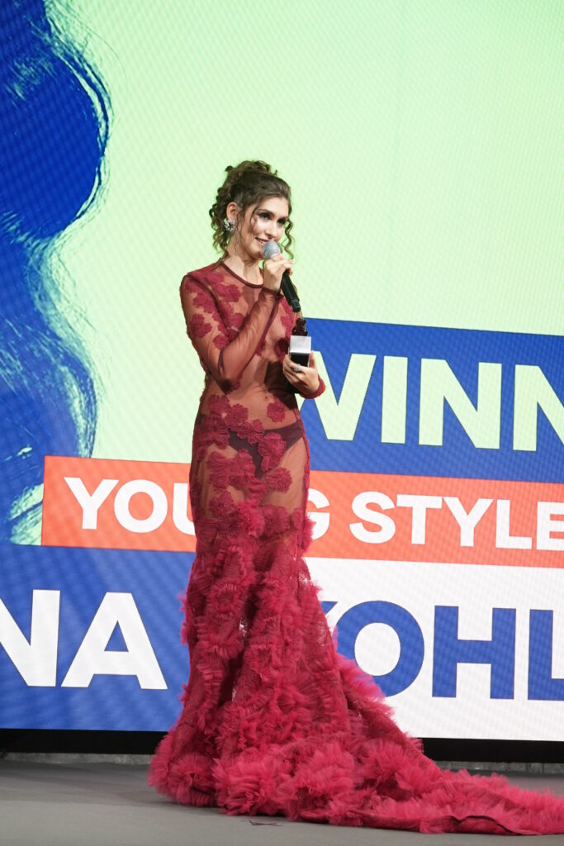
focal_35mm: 94
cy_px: 423
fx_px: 2208
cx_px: 282
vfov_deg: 21.7
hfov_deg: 14.6
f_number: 5.6
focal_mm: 94
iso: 2000
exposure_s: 1/160
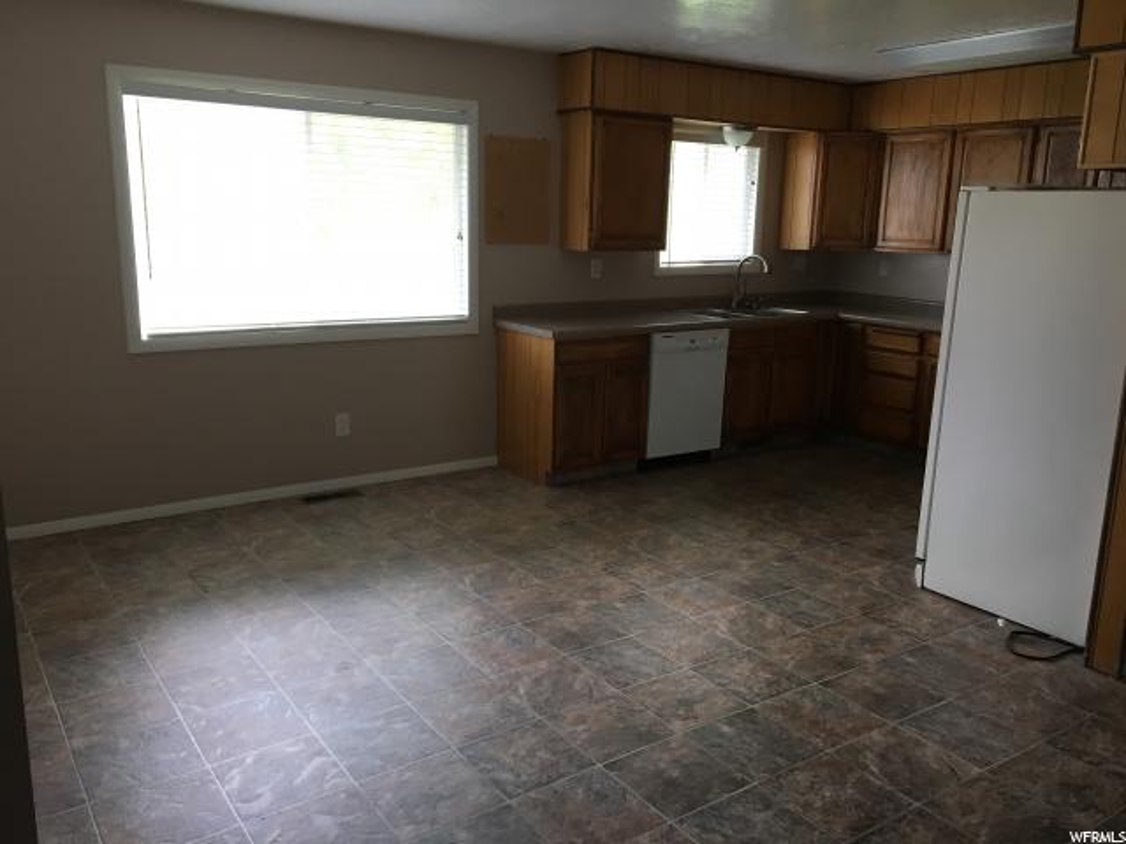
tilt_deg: -13.8
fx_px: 943
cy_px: 422
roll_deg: -2.1
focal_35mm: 29
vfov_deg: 48.2
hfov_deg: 61.7
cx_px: 563
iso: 25
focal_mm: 4.15
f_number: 2.2
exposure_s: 1/30
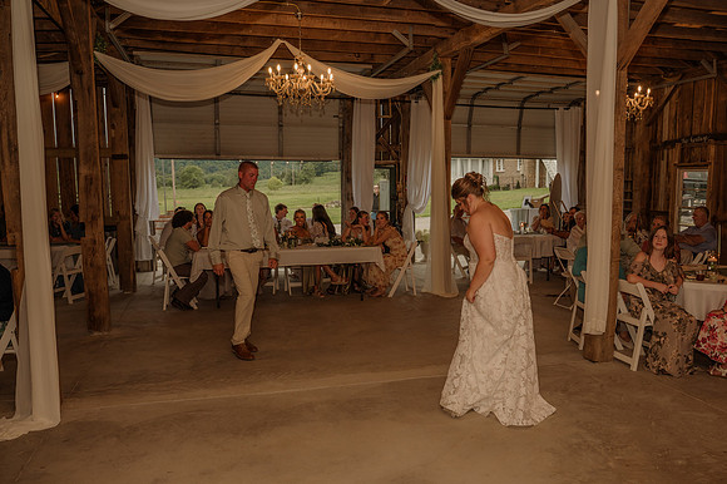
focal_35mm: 32
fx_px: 637
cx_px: 404
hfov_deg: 59.3
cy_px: 266
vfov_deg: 41.5
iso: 320
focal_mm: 28
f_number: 4
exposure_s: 1/200
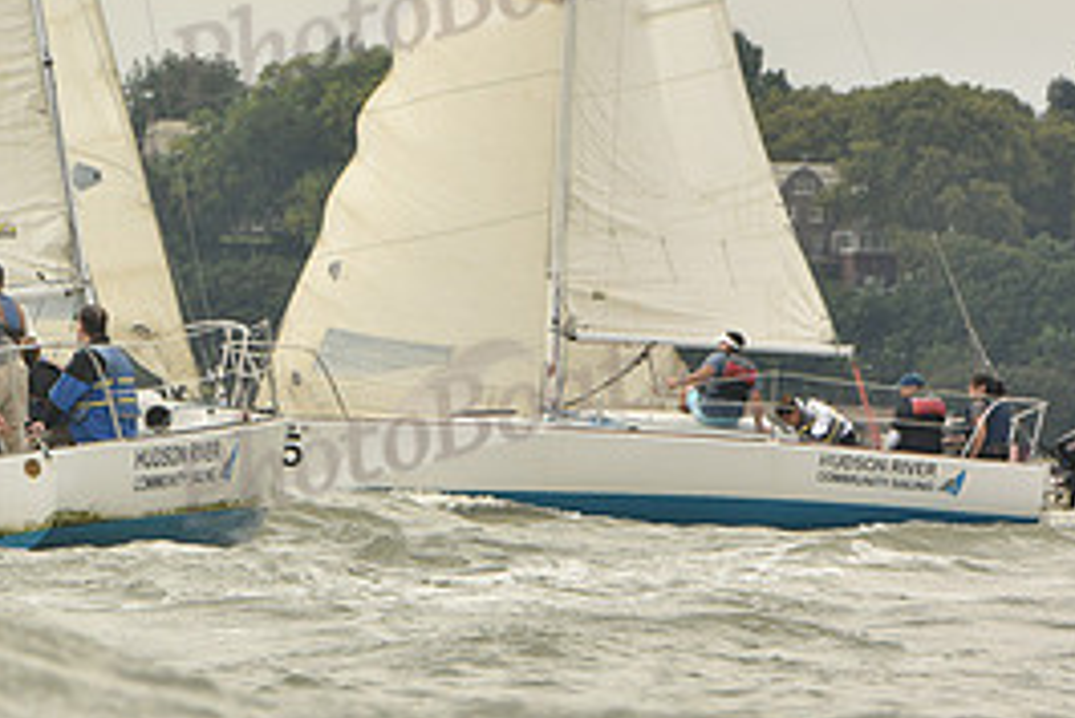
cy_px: 270
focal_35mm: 437
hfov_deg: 4.7
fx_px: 13056
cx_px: -32
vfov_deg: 3.2
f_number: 11
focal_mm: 200
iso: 400
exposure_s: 1/800
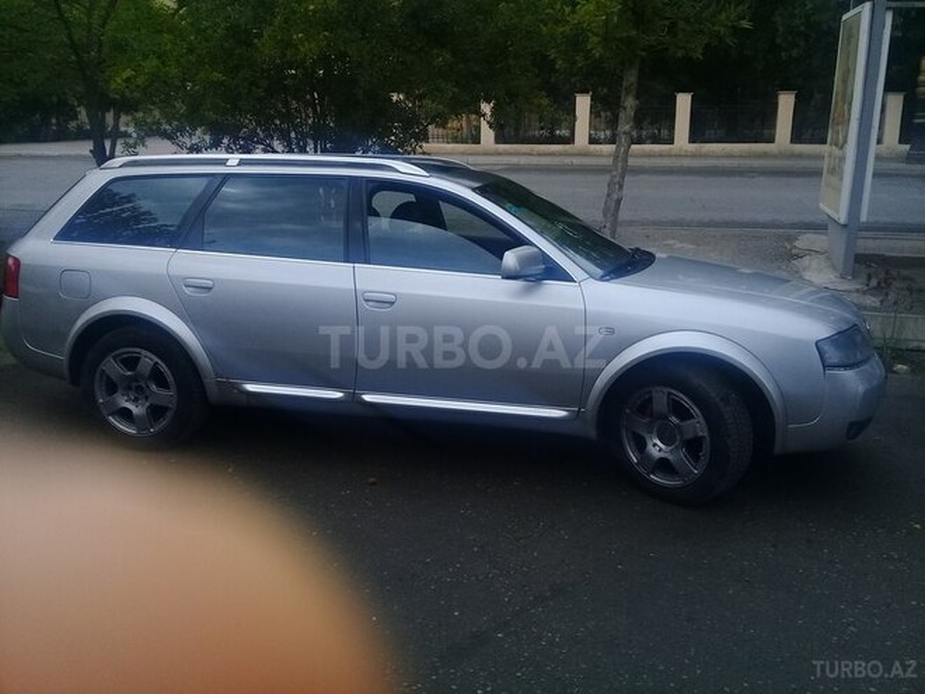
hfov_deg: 58.4
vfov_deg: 45.4
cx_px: 462
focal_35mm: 31
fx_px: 828
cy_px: 347
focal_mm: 3.3
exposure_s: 1/561
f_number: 2.2
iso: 64
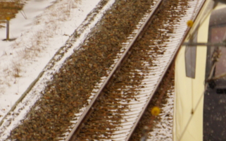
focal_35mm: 740
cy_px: 140
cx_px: 215
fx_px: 4554
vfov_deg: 1.8
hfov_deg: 2.8
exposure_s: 1/1000
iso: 640
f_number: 6.3
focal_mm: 194
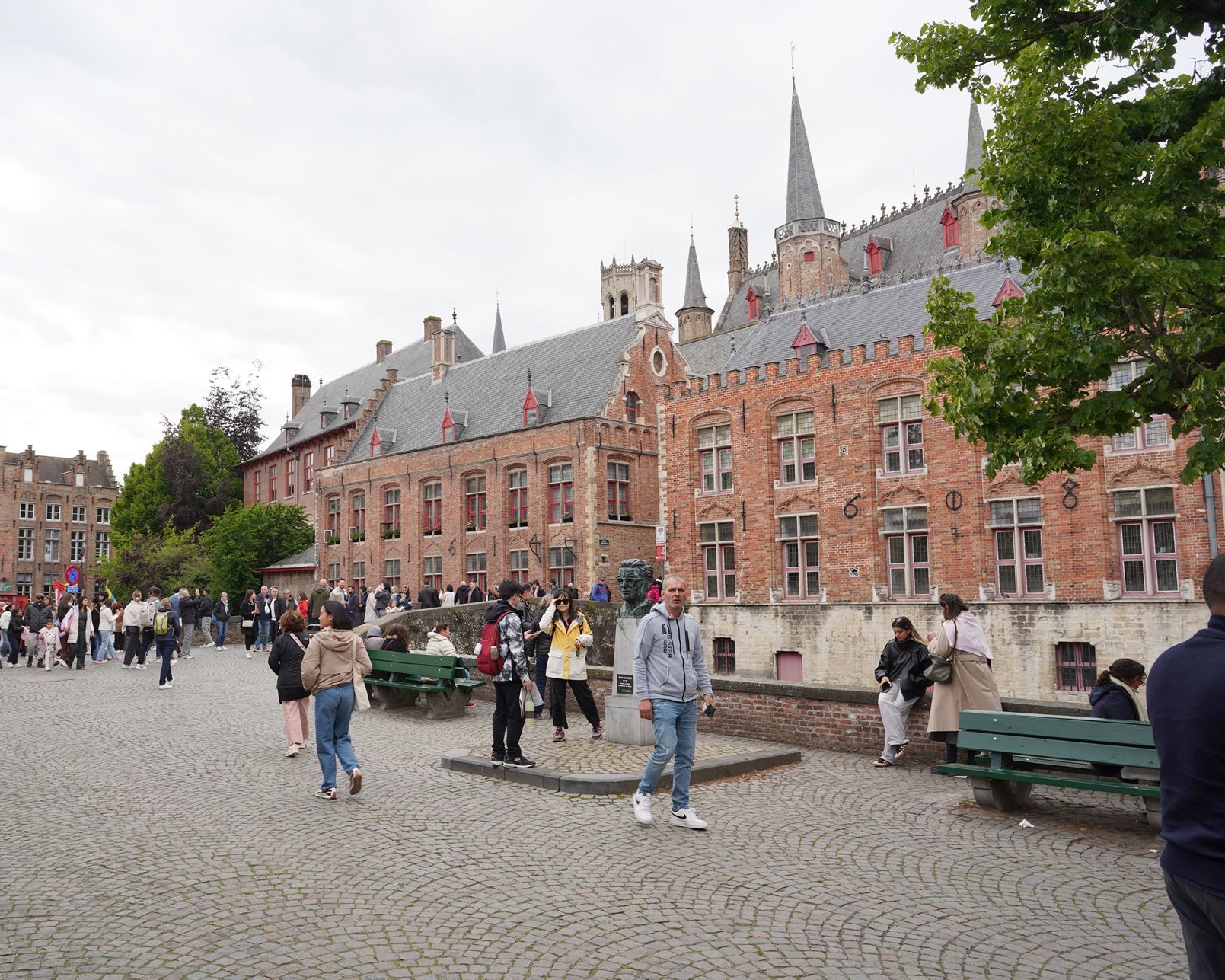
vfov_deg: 51.5
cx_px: 496
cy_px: 506
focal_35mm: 28
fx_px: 1015
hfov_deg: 61.7
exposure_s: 1/100
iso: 100
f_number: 9
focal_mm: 24
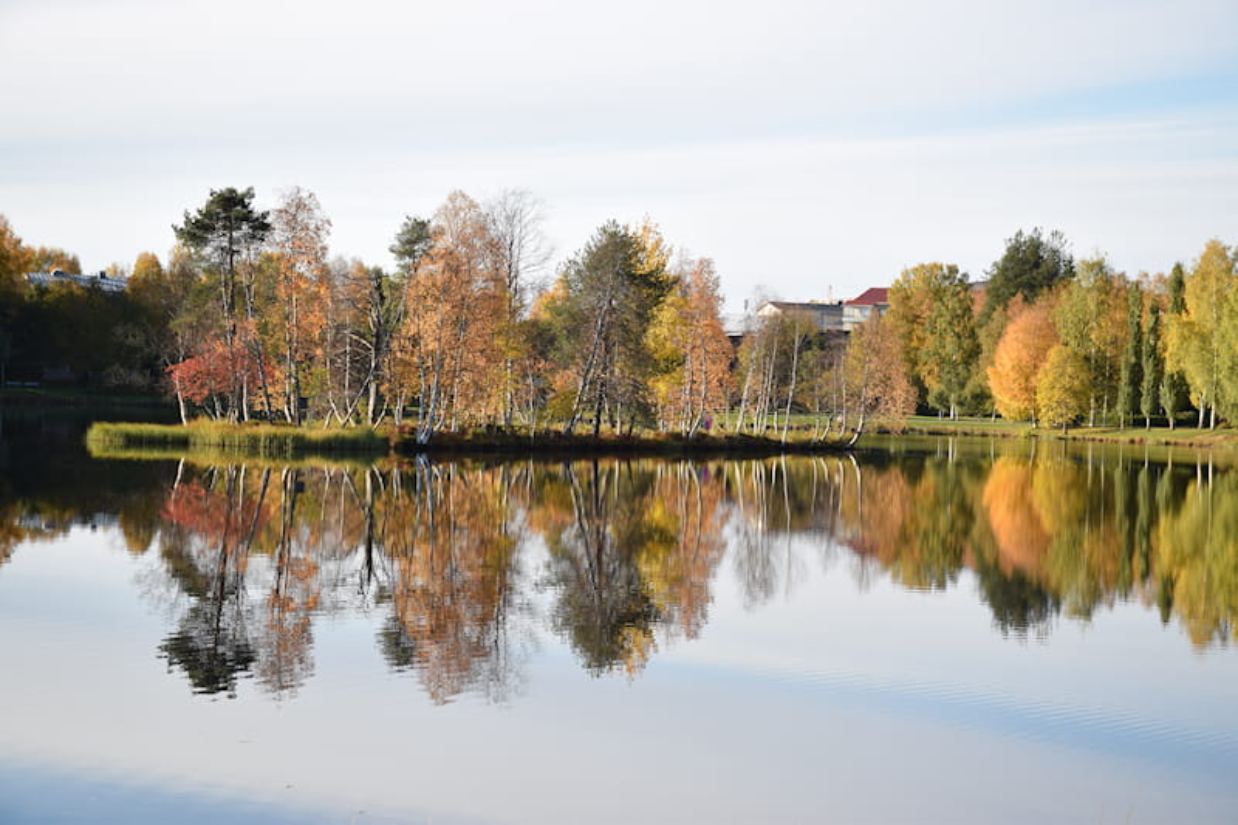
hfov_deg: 24.2
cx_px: 619
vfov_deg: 16.3
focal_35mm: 84
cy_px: 412
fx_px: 2888
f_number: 9
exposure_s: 1/320
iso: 200
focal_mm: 56
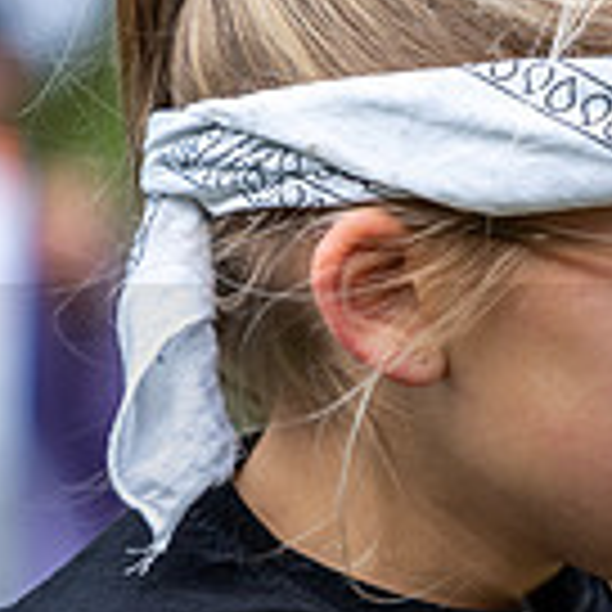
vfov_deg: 2.4
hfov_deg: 2.4
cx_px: 1215
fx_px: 14502
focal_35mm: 725
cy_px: 718
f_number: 2.8
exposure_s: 1/250
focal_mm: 200
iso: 100
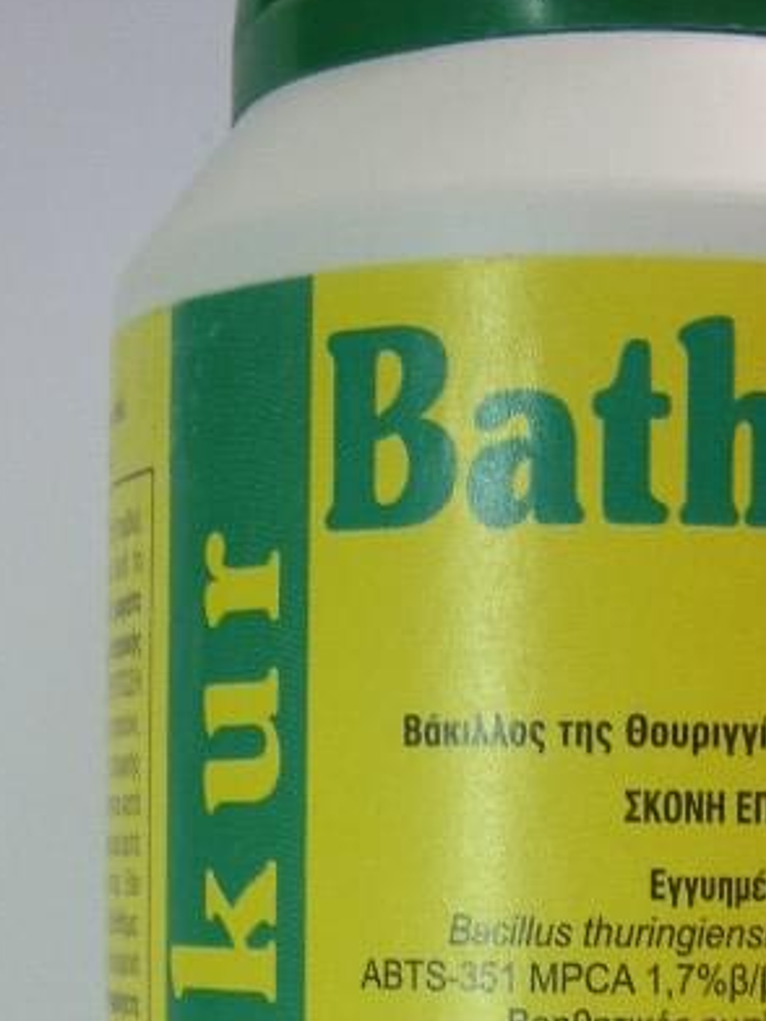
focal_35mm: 94
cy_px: 940
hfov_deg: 15.6
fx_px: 2773
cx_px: 651
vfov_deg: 20.4
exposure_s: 1/55.1
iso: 119
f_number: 2.7
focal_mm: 7.5
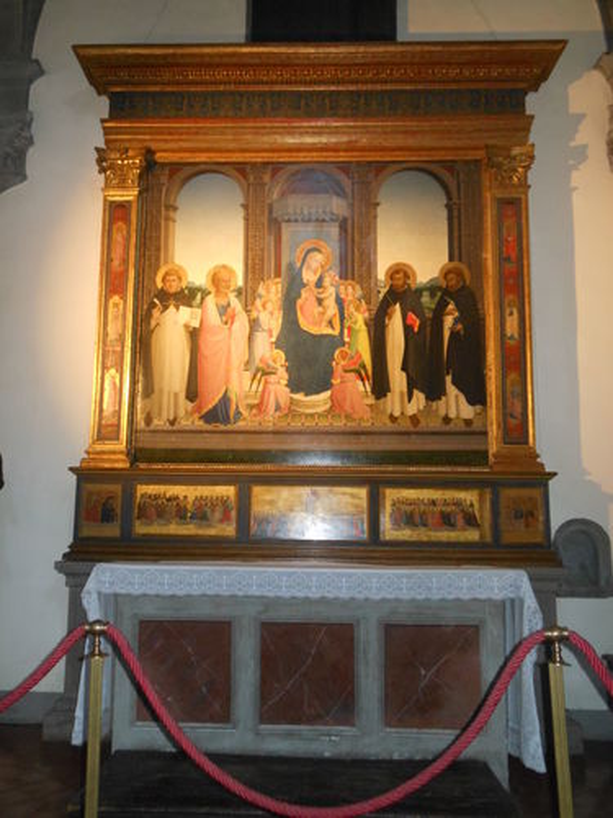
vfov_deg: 55.4
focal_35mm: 33
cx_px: 306
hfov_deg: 42.9
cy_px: 409
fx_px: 779
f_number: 3.5
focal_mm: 6
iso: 500
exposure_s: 1/30
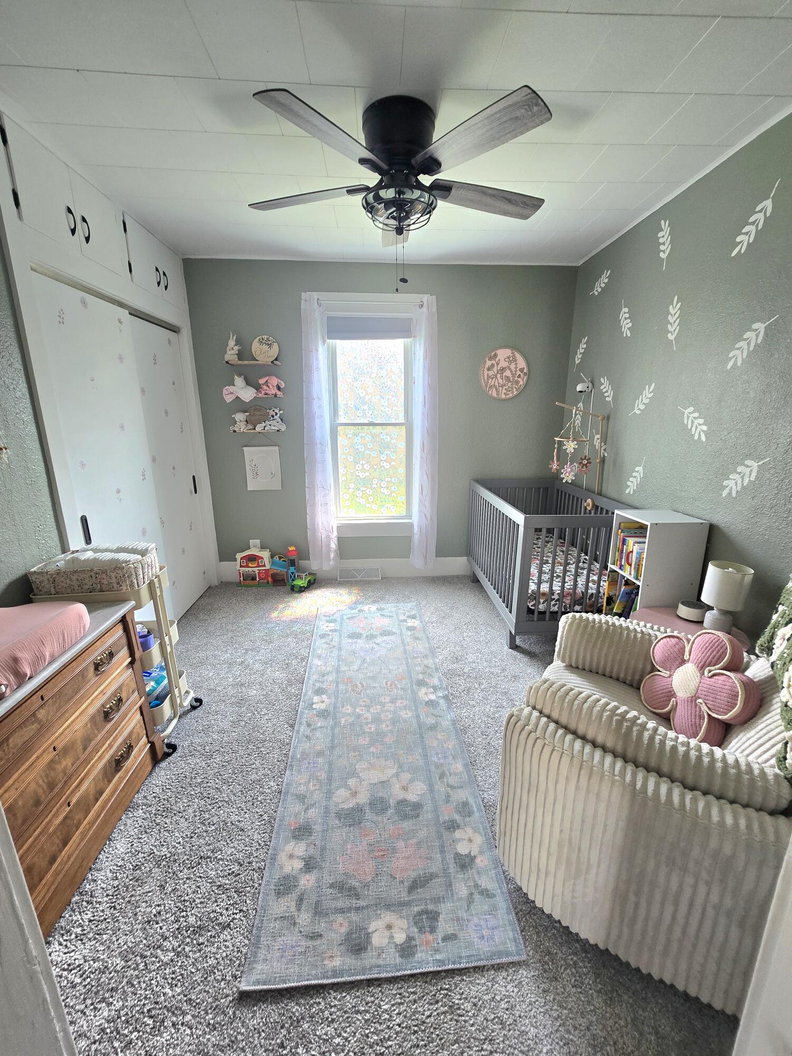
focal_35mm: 13
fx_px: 397
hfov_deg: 89.9
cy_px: 528
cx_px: 396
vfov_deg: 106.2
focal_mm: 2.2
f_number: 2.2
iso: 80
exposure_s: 1/60.2
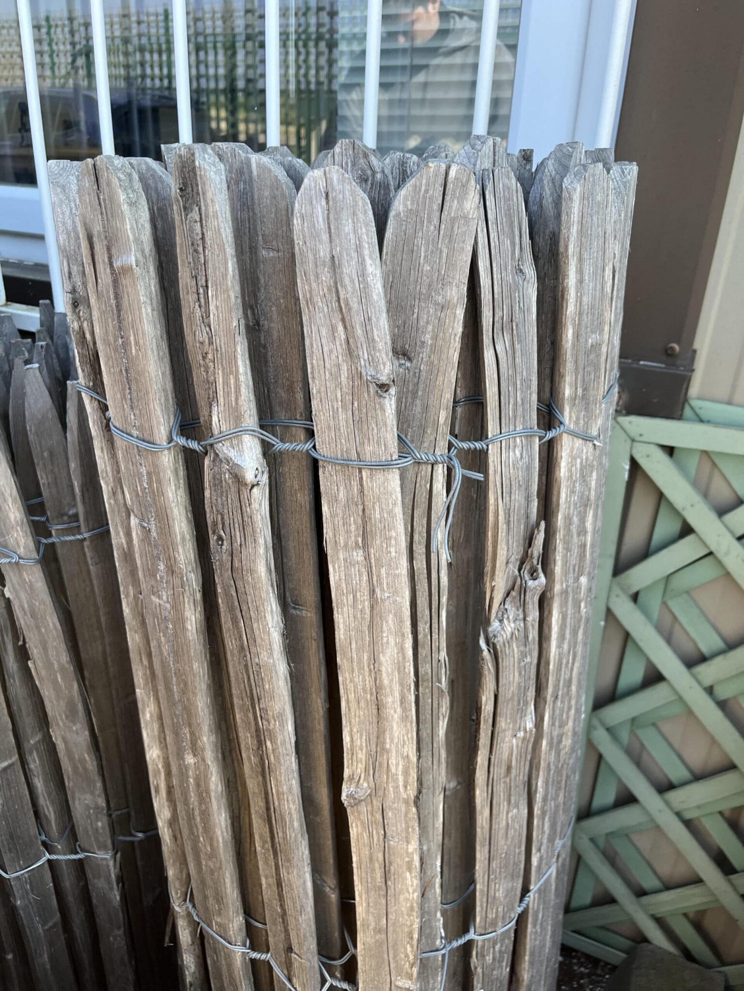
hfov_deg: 53.1
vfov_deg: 67.3
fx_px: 745
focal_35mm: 26
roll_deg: -2.9
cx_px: 372
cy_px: 496
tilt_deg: -25.3
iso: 50
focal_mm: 5.1
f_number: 1.6
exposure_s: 1/390
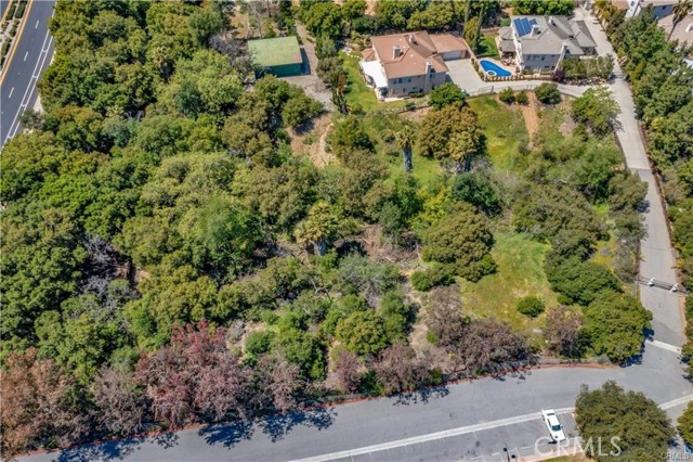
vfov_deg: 46.4
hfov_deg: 65.5
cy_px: 231
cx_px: 346
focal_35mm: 28
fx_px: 539
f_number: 10
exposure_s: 1/120
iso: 100
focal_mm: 10.26
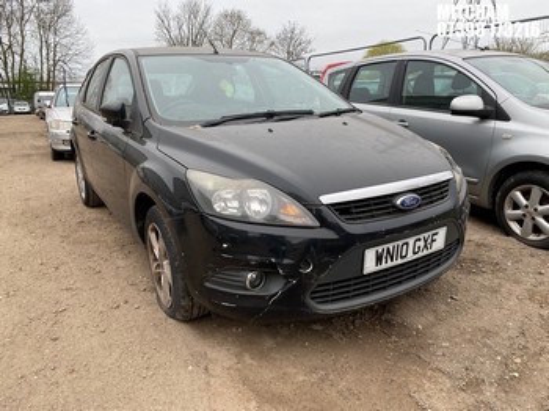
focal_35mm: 26
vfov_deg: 53.0
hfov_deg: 67.3
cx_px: 274
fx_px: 412
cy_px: 206
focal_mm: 4.25
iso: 32
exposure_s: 1/499
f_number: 1.8
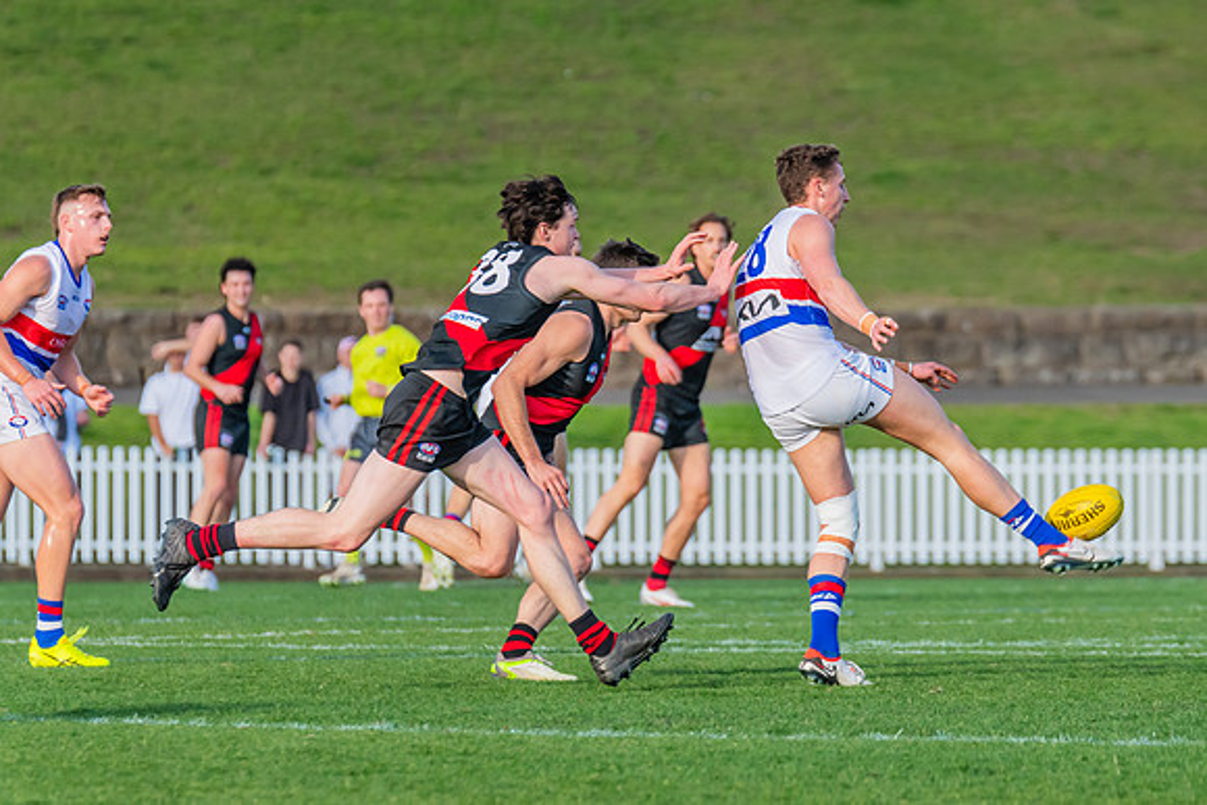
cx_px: 859
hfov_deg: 4.0
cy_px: 362
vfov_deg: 2.7
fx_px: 17291
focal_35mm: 516
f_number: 7.1
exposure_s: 1/1250
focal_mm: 360
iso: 800
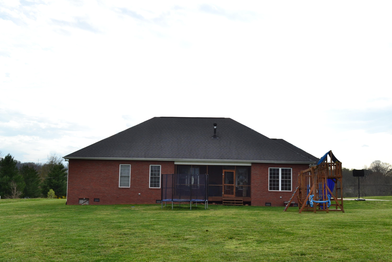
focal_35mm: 39
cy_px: 131
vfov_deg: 34.2
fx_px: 425
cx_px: 196
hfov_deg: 49.6
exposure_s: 1/320
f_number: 10
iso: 400
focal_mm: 26
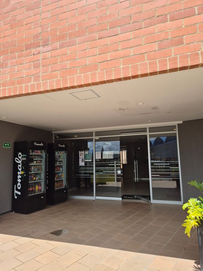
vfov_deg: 73.9
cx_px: 102
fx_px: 180
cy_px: 136
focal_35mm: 23
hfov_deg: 58.9
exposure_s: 1/1360
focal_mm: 5.4
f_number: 1.8
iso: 25
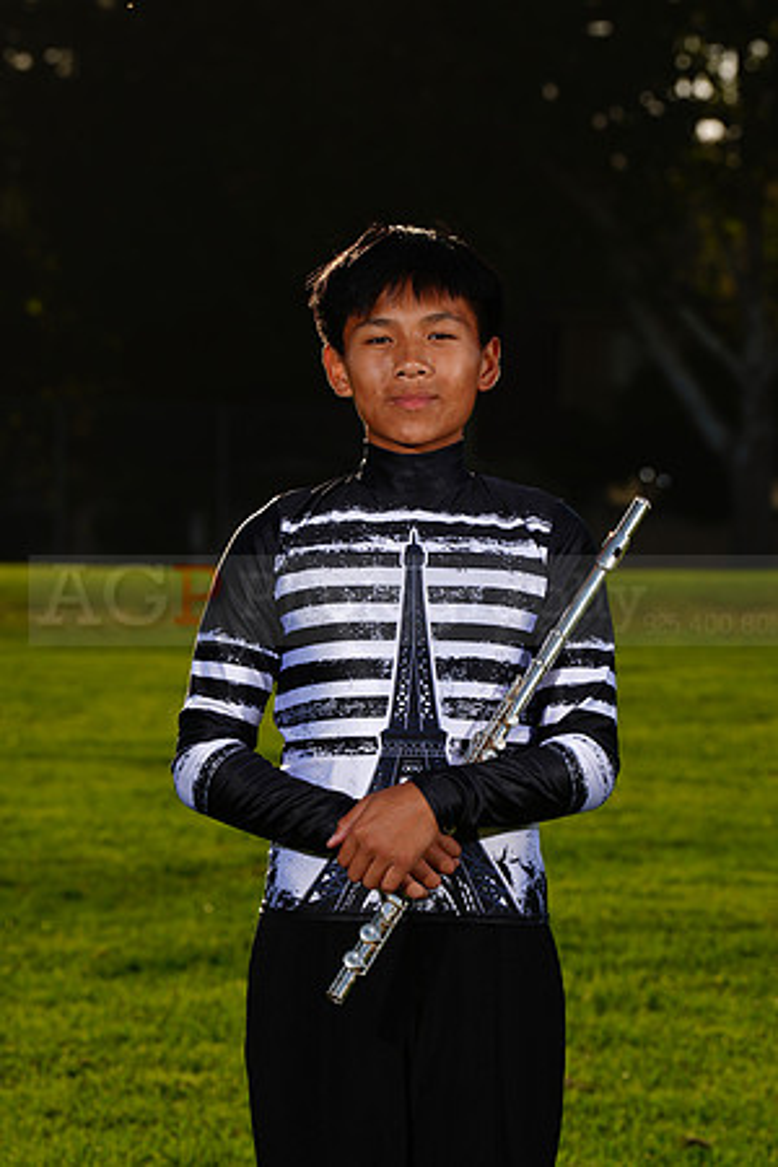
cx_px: 389
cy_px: 584
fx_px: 6483
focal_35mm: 200
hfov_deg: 6.9
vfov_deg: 10.3
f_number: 11
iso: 125
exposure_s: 1/250
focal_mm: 200
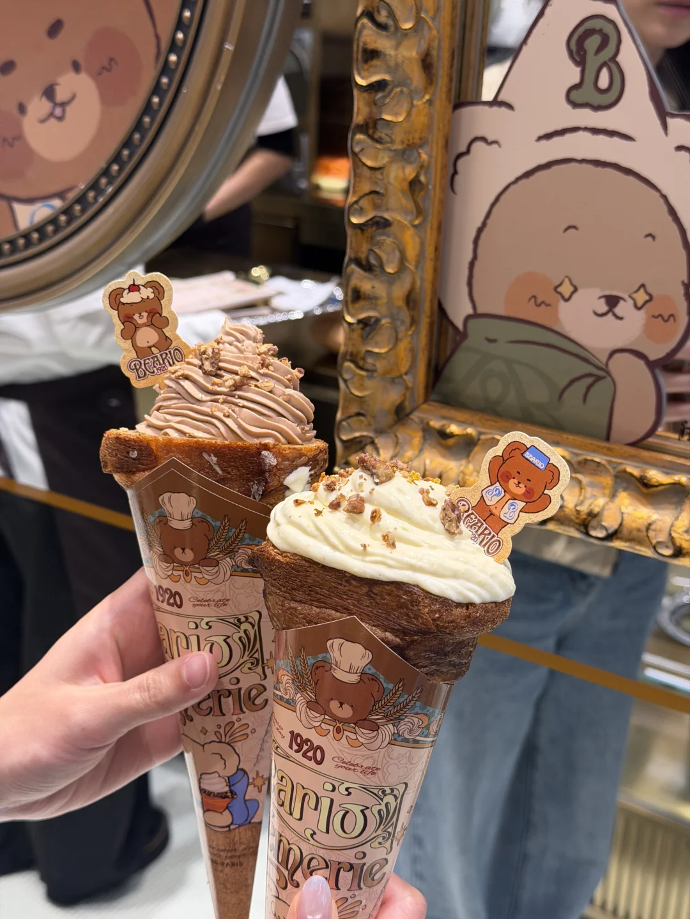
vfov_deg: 39.7
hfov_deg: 30.3
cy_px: 460
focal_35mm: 48
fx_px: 1276
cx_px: 345
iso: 100
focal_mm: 6.76
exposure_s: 1/121
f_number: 1.78
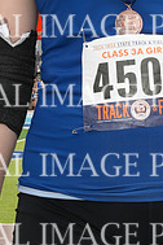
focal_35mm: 152
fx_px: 1029
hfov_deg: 9.0
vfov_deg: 13.1
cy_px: -79
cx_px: 141
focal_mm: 33
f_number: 11
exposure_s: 1/160
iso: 160
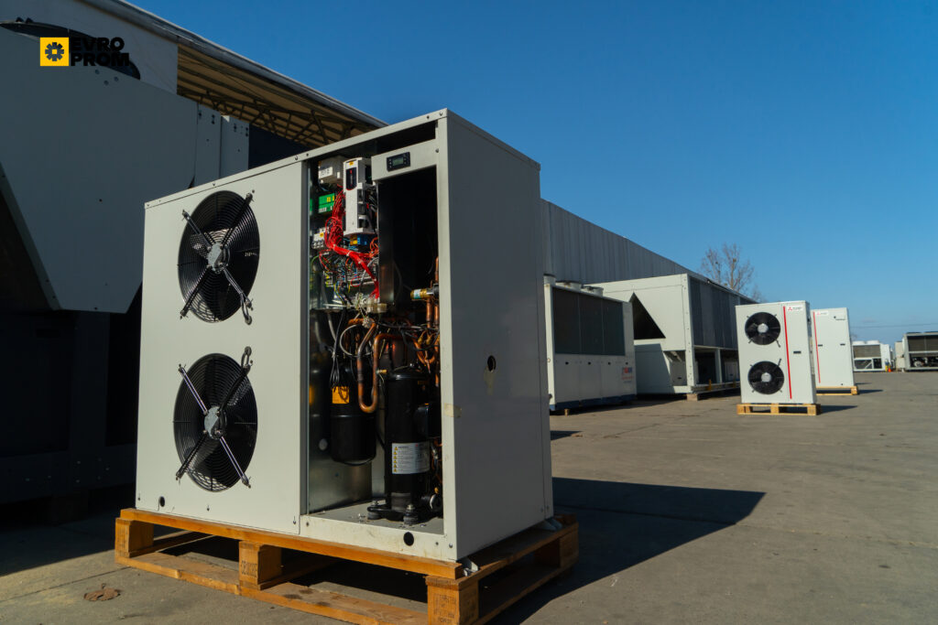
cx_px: 469
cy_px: 312
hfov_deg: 73.7
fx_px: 625
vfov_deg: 53.1
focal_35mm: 24
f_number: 8
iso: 250
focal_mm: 24
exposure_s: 1/800
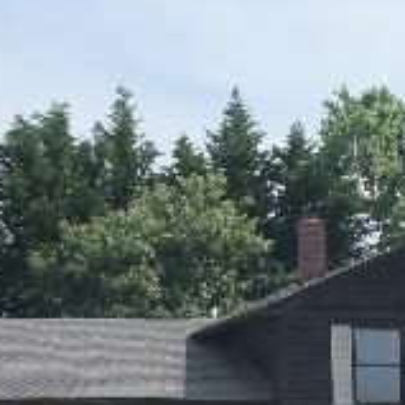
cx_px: 512
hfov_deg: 8.8
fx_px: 2608
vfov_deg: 8.7
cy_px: 557
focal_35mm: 197
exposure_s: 1/180
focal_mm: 24
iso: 200
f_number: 9
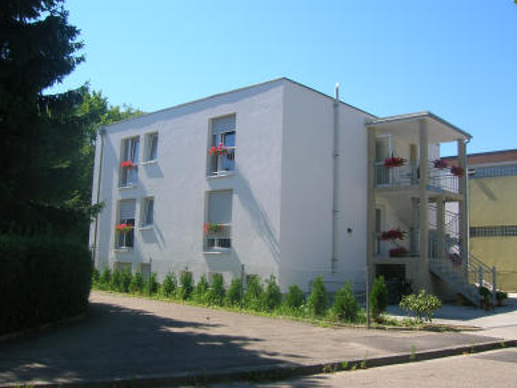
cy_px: 195
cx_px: 260
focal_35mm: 35
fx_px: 523
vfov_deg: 40.7
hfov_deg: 52.6
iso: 50
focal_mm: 5.7
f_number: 4.9
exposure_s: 1/263
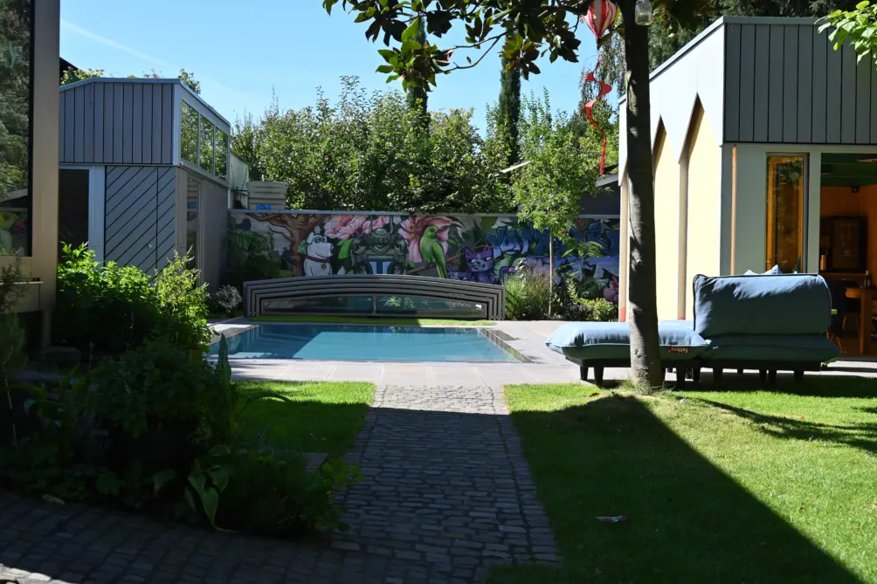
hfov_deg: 38.2
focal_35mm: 52
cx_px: 435
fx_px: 1266
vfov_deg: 26.0
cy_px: 288
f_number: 8
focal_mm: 51
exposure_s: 1/250
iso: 160
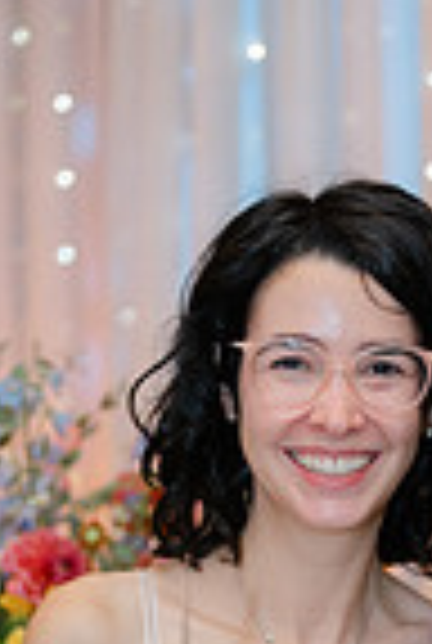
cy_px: 685
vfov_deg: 12.8
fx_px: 2812
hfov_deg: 8.7
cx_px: 446
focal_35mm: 157
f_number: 1.8
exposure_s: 1/100
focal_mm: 50
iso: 320
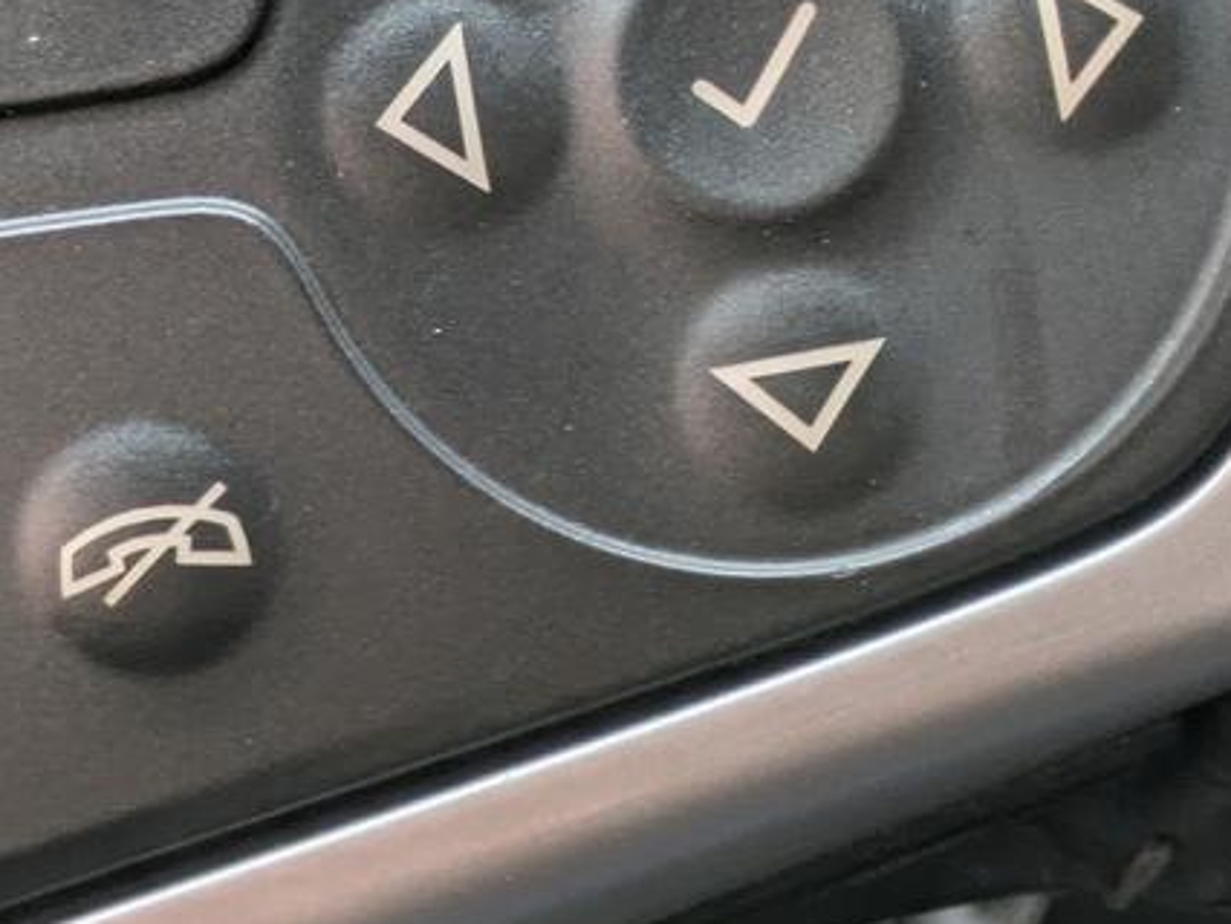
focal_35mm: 153
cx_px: 920
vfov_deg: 9.7
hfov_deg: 12.9
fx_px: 5444
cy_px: 130
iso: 78
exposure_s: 1/120
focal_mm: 5.43
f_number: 1.89
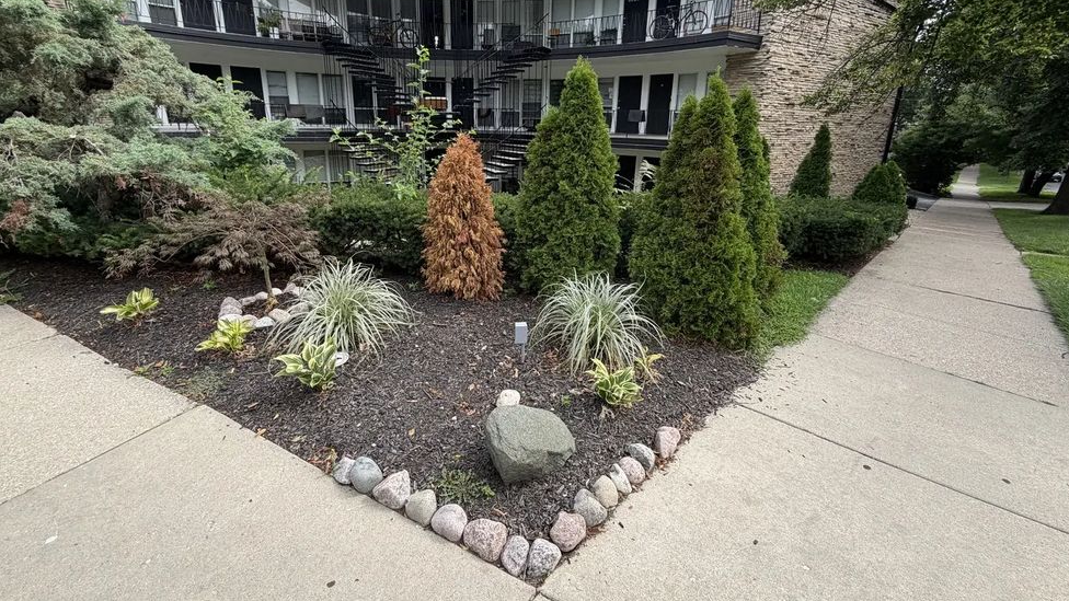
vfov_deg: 66.3
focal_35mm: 16
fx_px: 454
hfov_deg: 99.4
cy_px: 235
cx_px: 525
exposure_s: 1/549
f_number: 2.2
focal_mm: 2.22
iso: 40
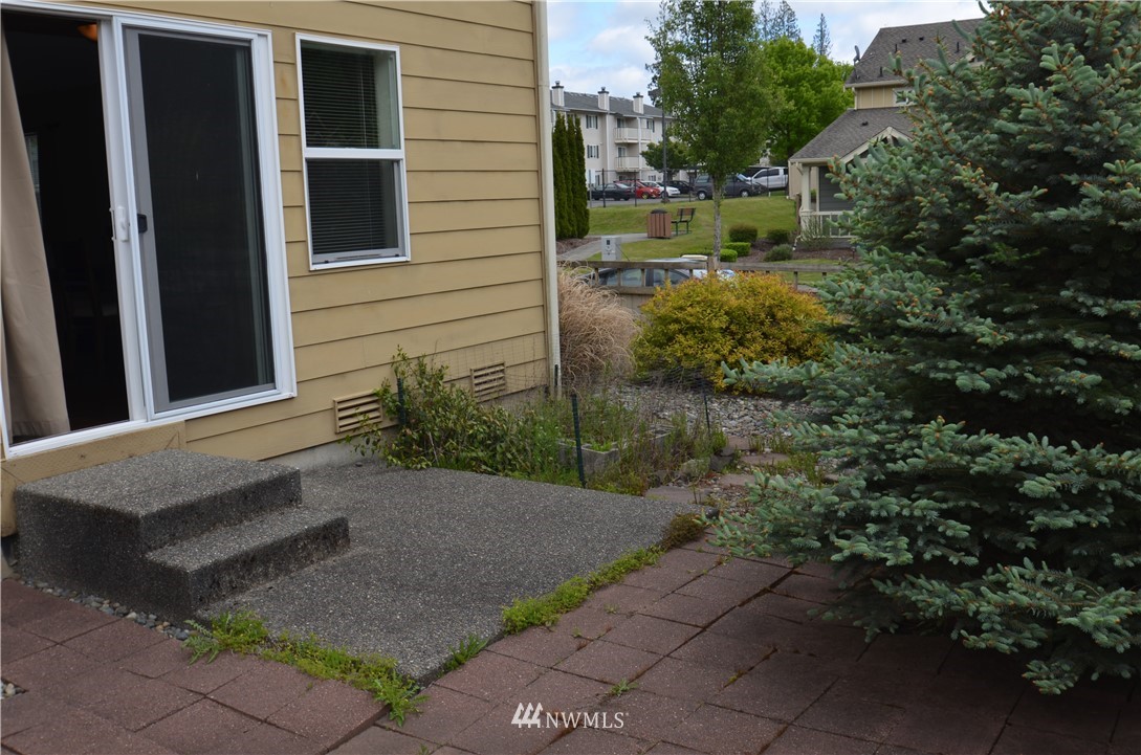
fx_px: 1138
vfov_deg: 36.7
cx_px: 570
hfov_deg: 53.2
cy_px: 378
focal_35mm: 36
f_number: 6.3
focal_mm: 24
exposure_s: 1/200
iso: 100
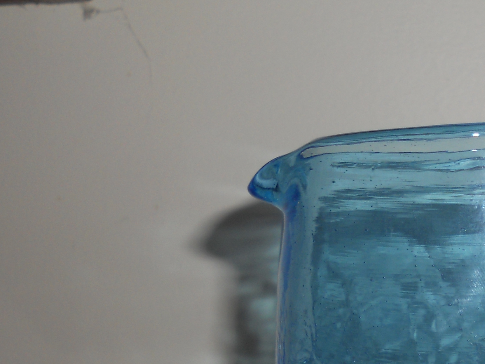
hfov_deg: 24.7
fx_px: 1079
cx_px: 417
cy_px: 427
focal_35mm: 77
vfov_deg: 18.2
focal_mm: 5.8
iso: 80
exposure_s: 1/25
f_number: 8.8
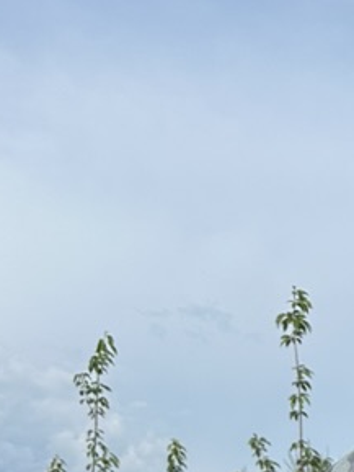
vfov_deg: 19.9
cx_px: 512
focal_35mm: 85
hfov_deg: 16.1
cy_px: 712
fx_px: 1158
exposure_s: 1/6623
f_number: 1.78
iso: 80
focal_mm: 6.86
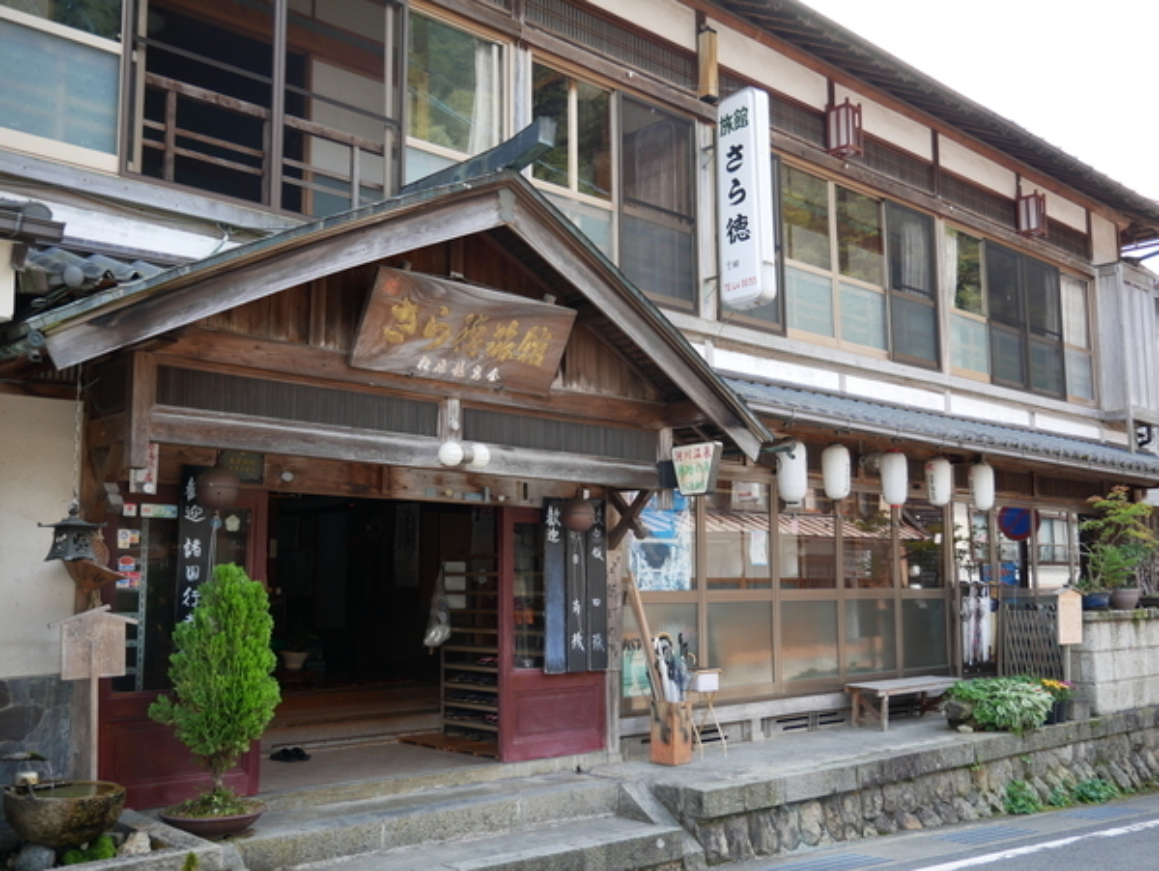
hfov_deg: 53.9
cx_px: 580
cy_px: 436
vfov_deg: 41.8
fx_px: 1139
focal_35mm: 34
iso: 200
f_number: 3.8
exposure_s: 1/125
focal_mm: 17
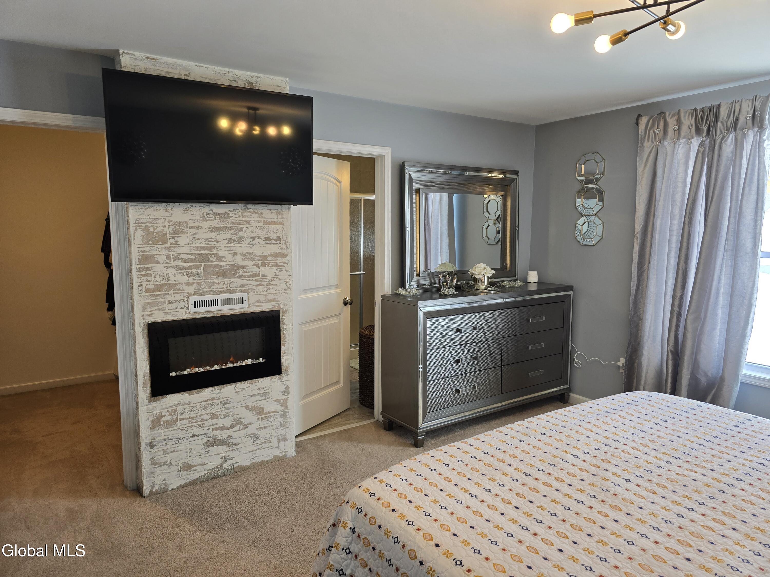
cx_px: 385
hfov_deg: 73.9
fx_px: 512
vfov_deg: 58.9
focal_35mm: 23
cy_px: 288
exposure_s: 1/120
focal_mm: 6.3
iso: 64
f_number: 1.7
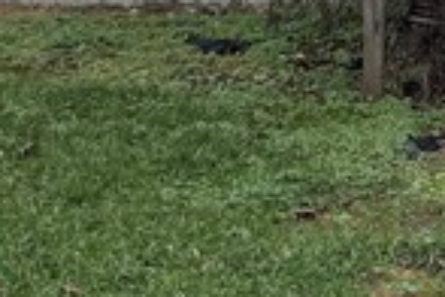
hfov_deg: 11.8
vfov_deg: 7.6
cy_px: -276
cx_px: 275
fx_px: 2151
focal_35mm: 174
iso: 80
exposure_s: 1/1366
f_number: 1.78
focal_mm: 6.76
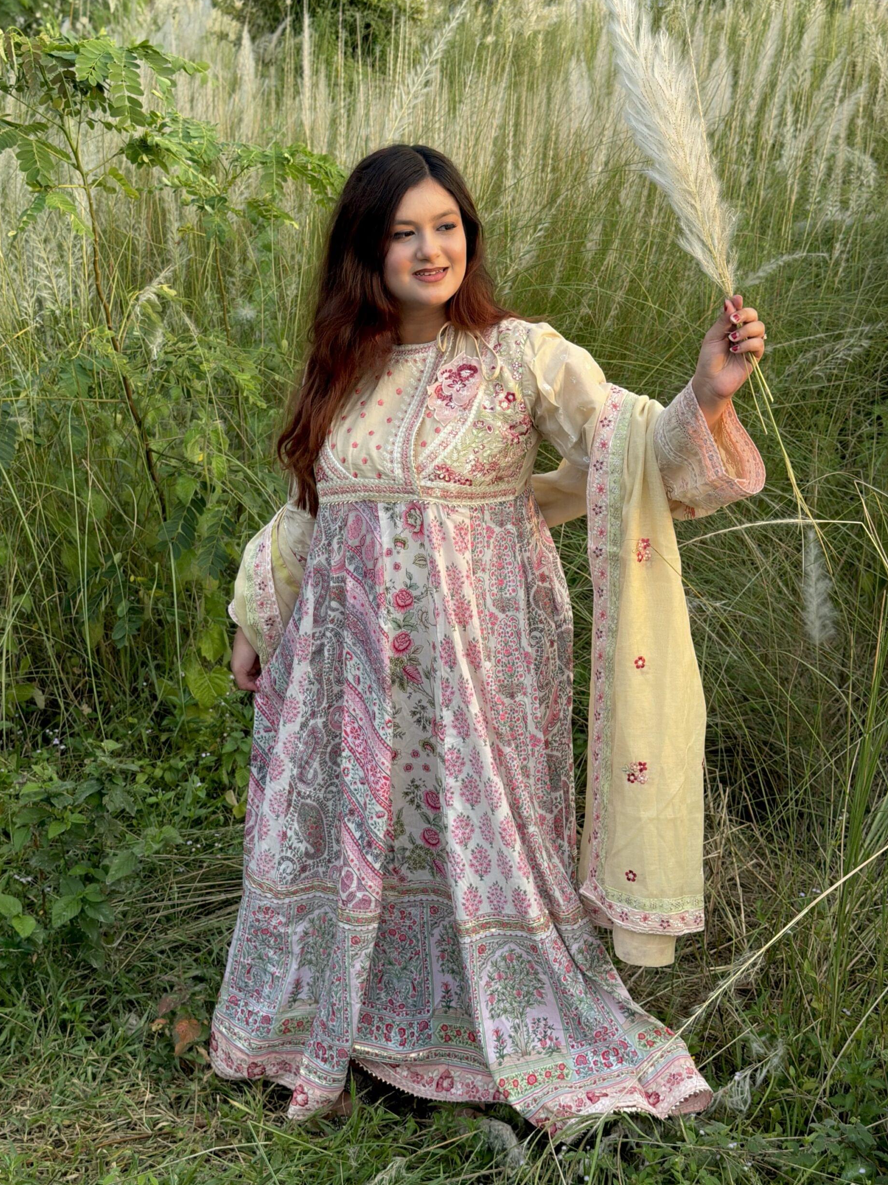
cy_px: 606
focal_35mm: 50
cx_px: 428
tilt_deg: -18.5
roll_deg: -2.1
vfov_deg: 38.2
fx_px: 1710
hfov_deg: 29.1
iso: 64
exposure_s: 1/503
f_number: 1.78
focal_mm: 6.76
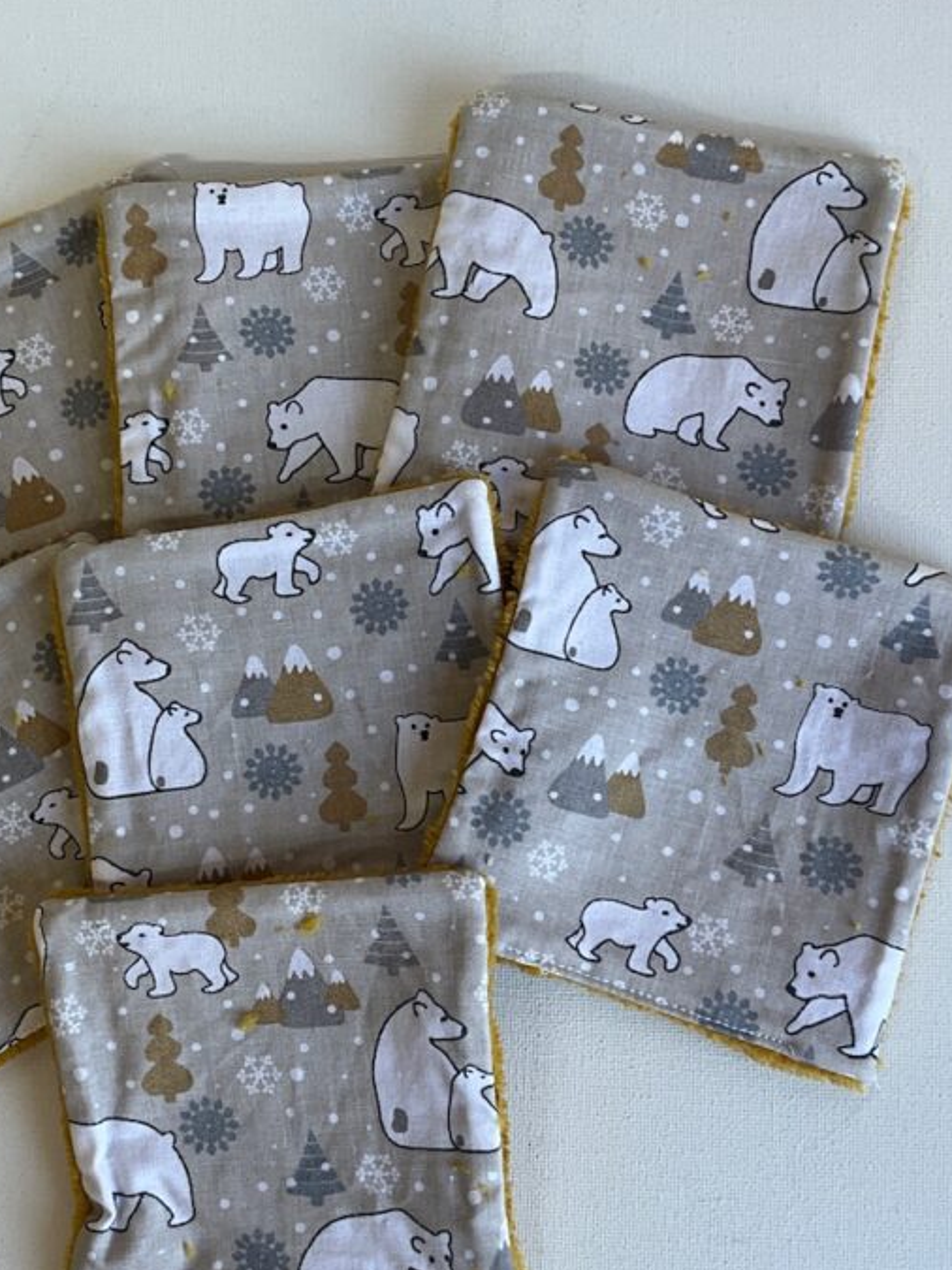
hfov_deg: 32.8
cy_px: 619
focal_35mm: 44
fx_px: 1614
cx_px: 397
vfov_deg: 42.9
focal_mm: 3
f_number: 1.8
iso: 25
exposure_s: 1/100
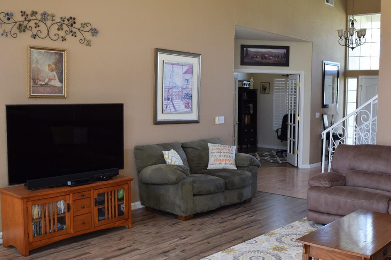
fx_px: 434
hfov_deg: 47.2
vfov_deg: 33.4
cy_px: 138
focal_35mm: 40
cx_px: 278
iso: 400
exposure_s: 1/80
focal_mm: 18
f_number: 4.5
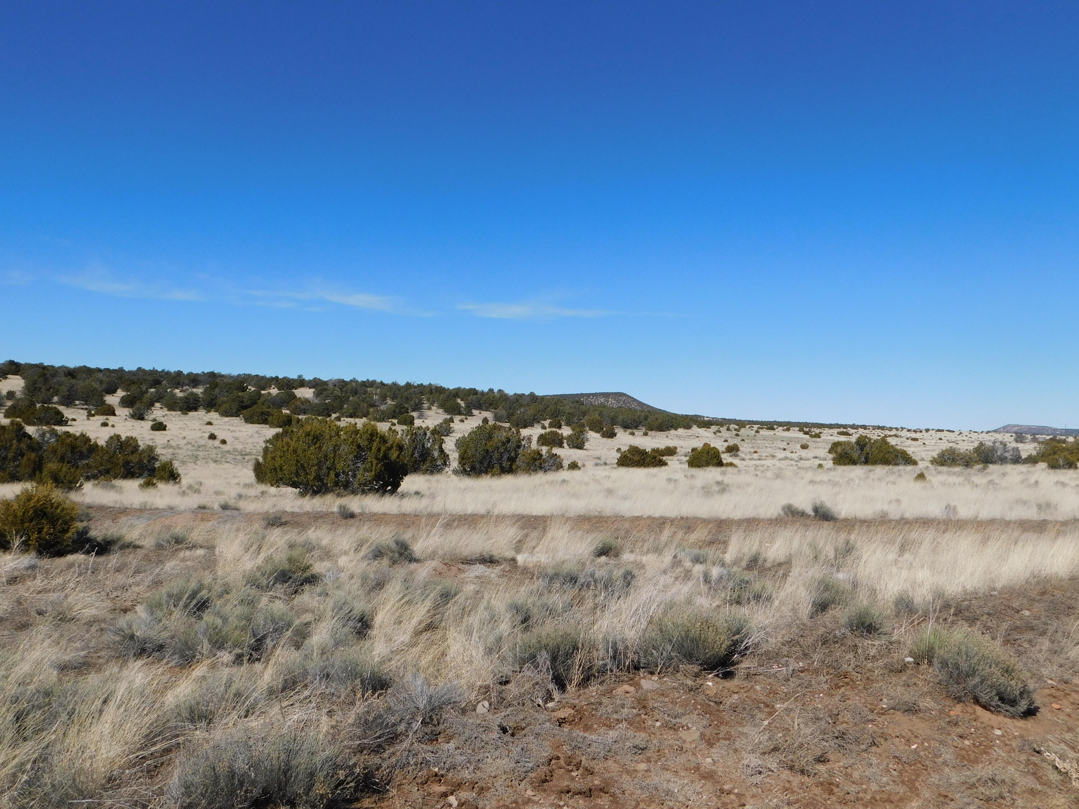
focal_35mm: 30
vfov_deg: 46.8
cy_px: 404
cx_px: 540
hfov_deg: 60.0
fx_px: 935
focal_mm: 5.3
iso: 125
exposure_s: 1/640
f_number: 6.4
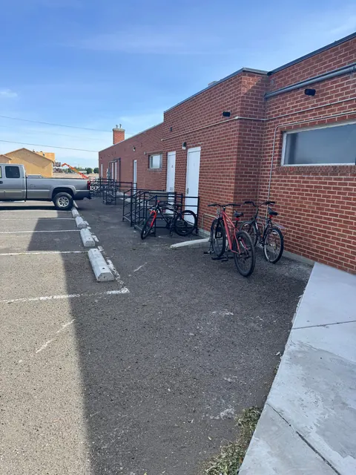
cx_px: 178
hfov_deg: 56.8
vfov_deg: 71.6
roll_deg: -2.6
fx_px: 329
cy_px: 238
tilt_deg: -9.6
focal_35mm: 24
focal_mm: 6.76
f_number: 1.78
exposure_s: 1/2174
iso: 80
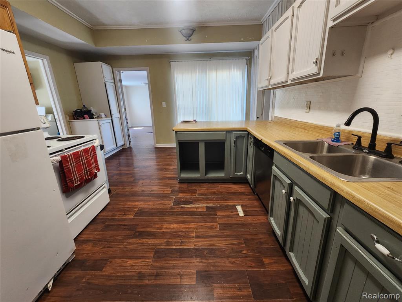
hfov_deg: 106.2
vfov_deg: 89.9
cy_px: 151
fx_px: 151
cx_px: 201
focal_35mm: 13
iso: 320
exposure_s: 1/40
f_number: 2.2
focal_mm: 2.2
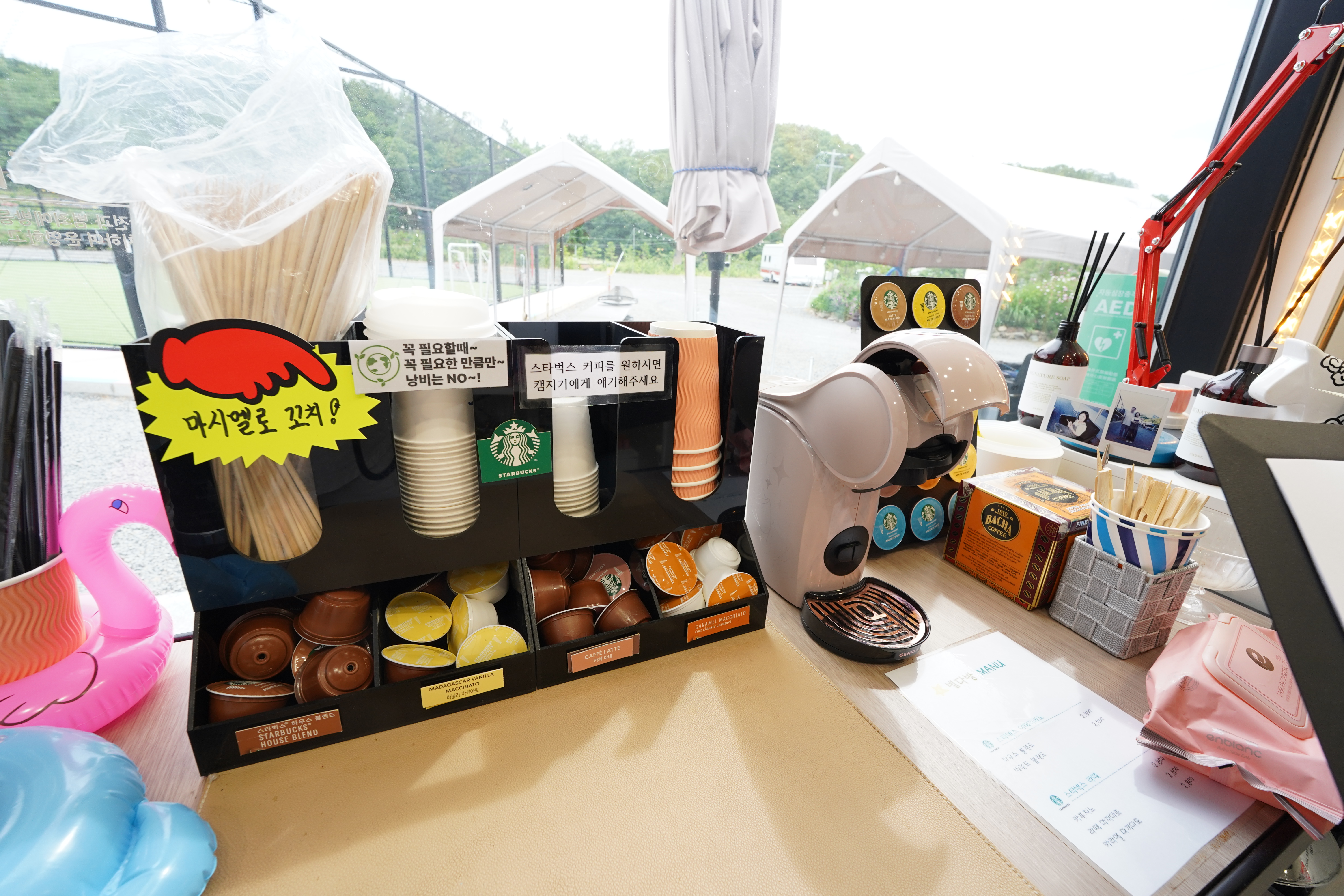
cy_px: 448
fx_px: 523
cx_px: 672
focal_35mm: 14
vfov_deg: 81.2
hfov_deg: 104.3
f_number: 8
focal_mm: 14
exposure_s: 1/30
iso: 500
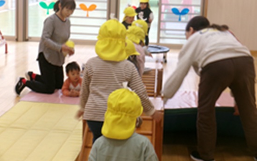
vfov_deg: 15.7
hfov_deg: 24.9
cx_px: 128
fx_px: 581
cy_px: 71
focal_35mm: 83
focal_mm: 14
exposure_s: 1/34
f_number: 5.4
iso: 175
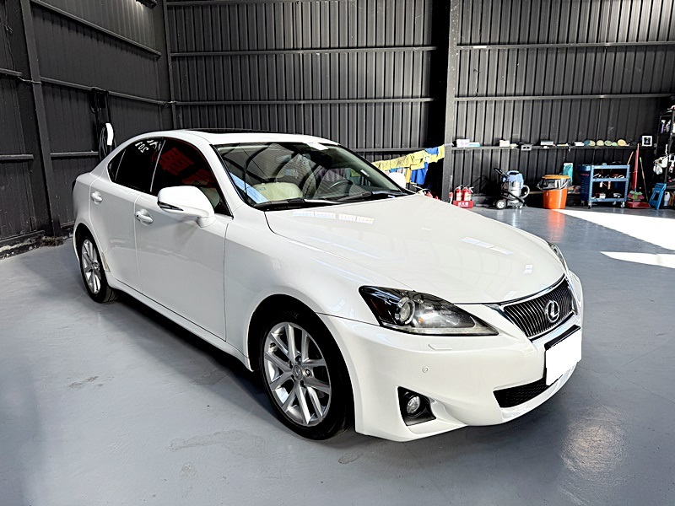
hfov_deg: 71.6
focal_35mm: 24
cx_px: 338
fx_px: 468
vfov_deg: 56.8
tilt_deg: -12.9
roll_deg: +0.7
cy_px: 253
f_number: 1.78
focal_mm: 6.76
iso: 50
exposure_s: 1/121
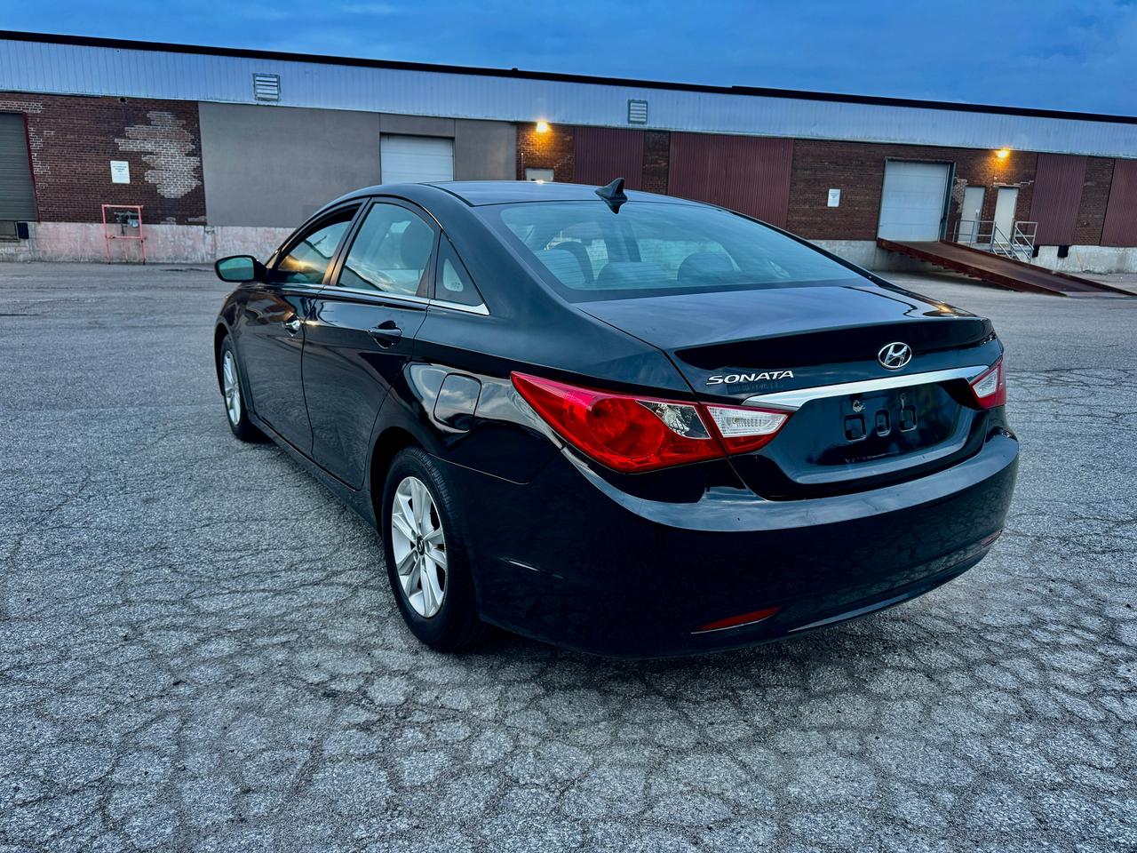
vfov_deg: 56.8
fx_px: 788
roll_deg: -1.7
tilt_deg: -14.0
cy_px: 426
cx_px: 568
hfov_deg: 71.6
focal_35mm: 24
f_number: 1.78
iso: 160
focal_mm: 6.76
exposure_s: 1/80
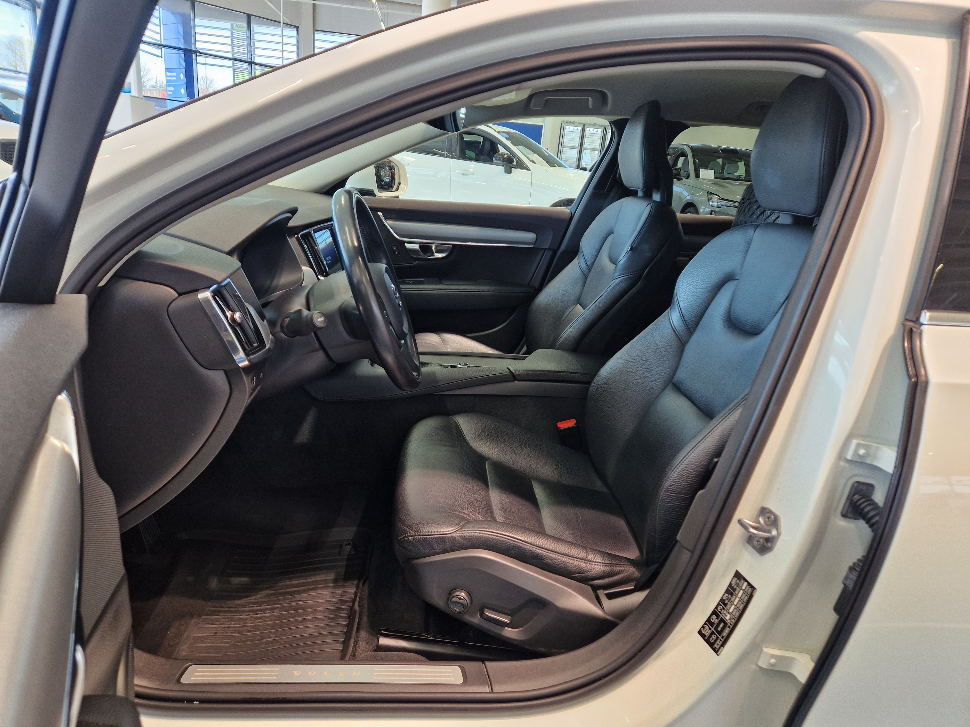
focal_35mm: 23
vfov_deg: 58.9
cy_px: 364
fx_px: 644
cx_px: 485
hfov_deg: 73.9
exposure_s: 1/100
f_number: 1.8
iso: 80
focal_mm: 5.4
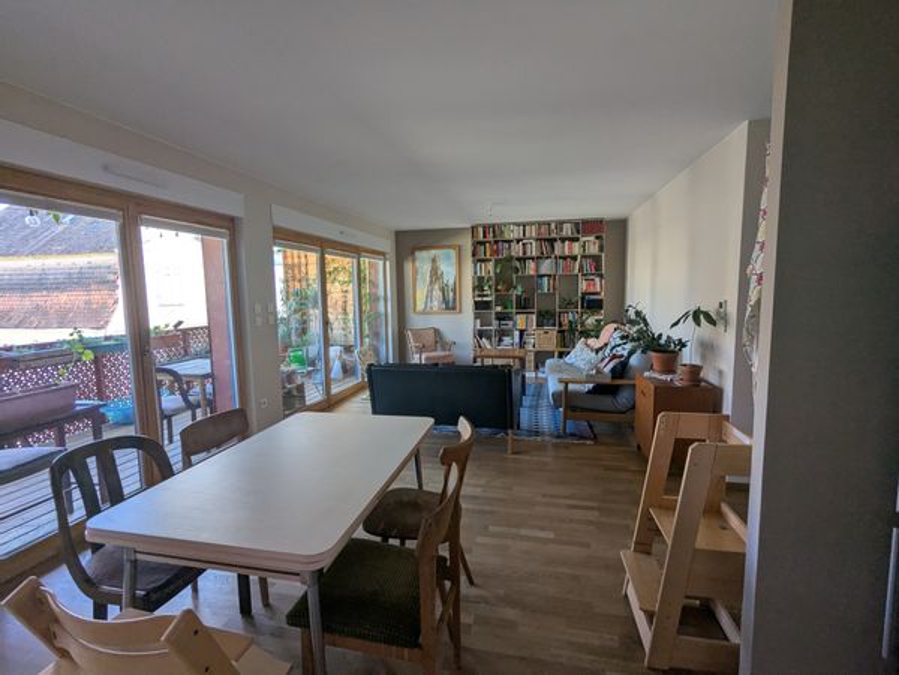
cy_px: 338
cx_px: 450
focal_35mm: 16
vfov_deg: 78.1
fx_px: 416
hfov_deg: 94.5
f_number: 2.2
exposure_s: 1/100
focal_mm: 2.35
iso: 116
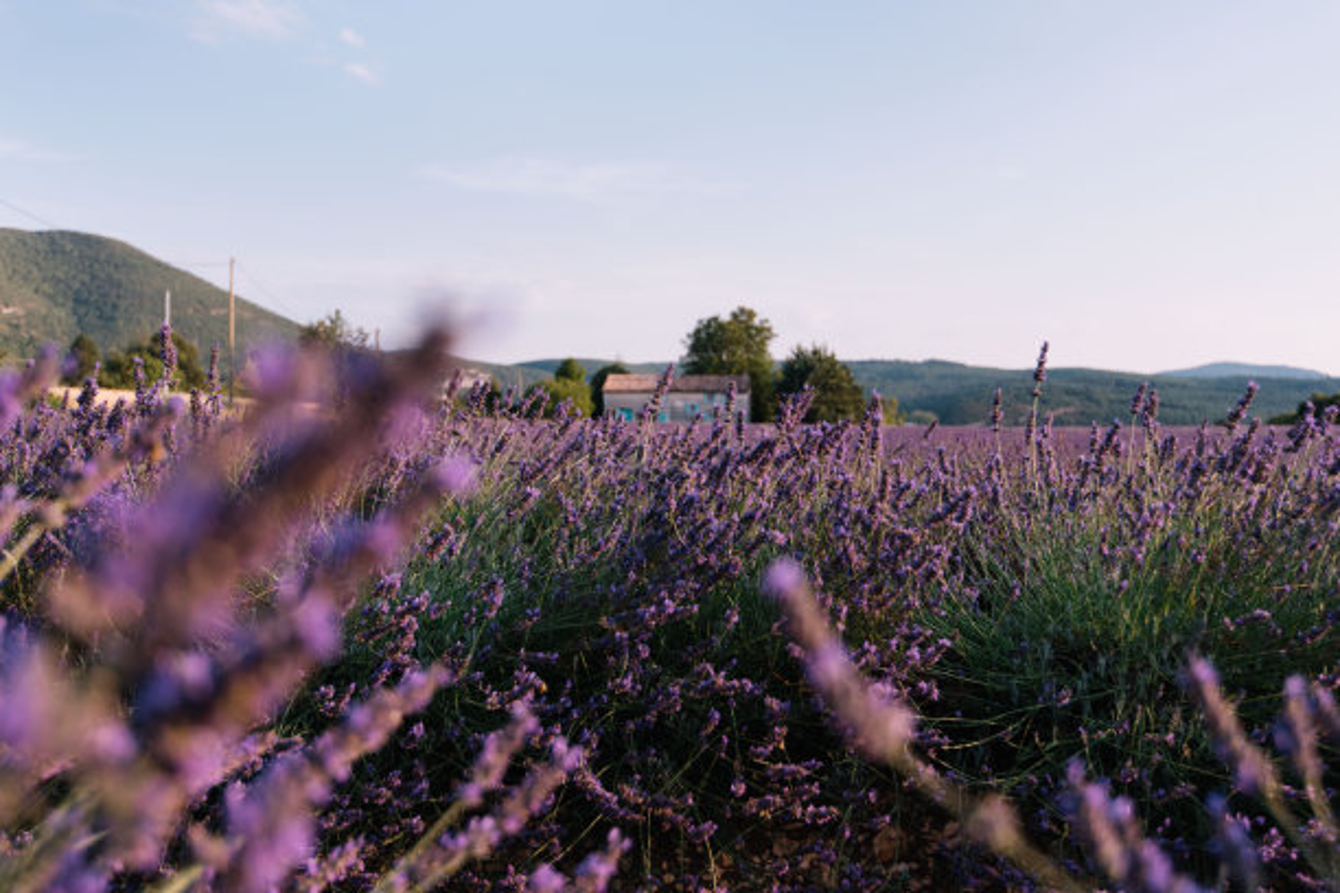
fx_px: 1303
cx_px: 670
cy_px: 446
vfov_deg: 37.9
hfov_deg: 54.4
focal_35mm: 35
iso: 250
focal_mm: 35
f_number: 4
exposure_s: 1/800
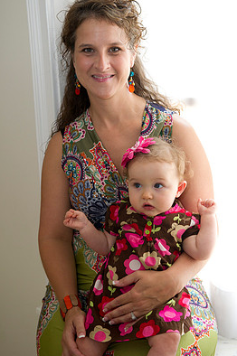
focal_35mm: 64
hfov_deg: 21.2
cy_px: 164
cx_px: 112
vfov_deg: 31.4
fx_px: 633
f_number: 3.5
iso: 1250
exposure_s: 1/160
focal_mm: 56
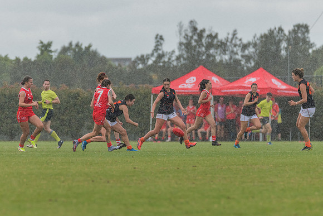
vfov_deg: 3.3
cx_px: 140
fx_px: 3724
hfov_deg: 5.0
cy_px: 101
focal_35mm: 415
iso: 560
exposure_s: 1/1250
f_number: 5.6
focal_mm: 320
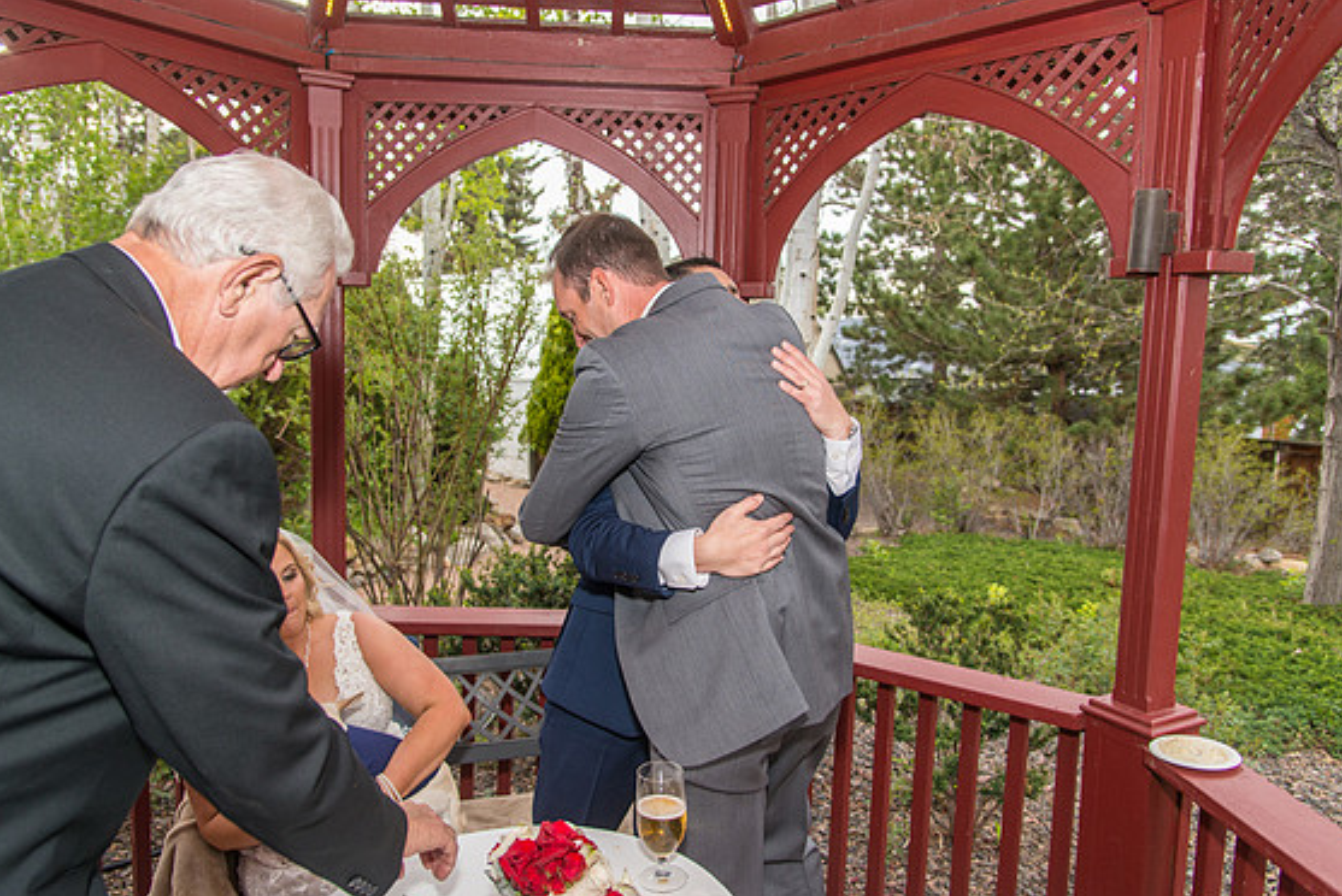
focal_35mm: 25
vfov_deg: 51.3
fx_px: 932
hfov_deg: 71.5
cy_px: 464
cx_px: 648
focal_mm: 24
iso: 400
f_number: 4.5
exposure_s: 1/200
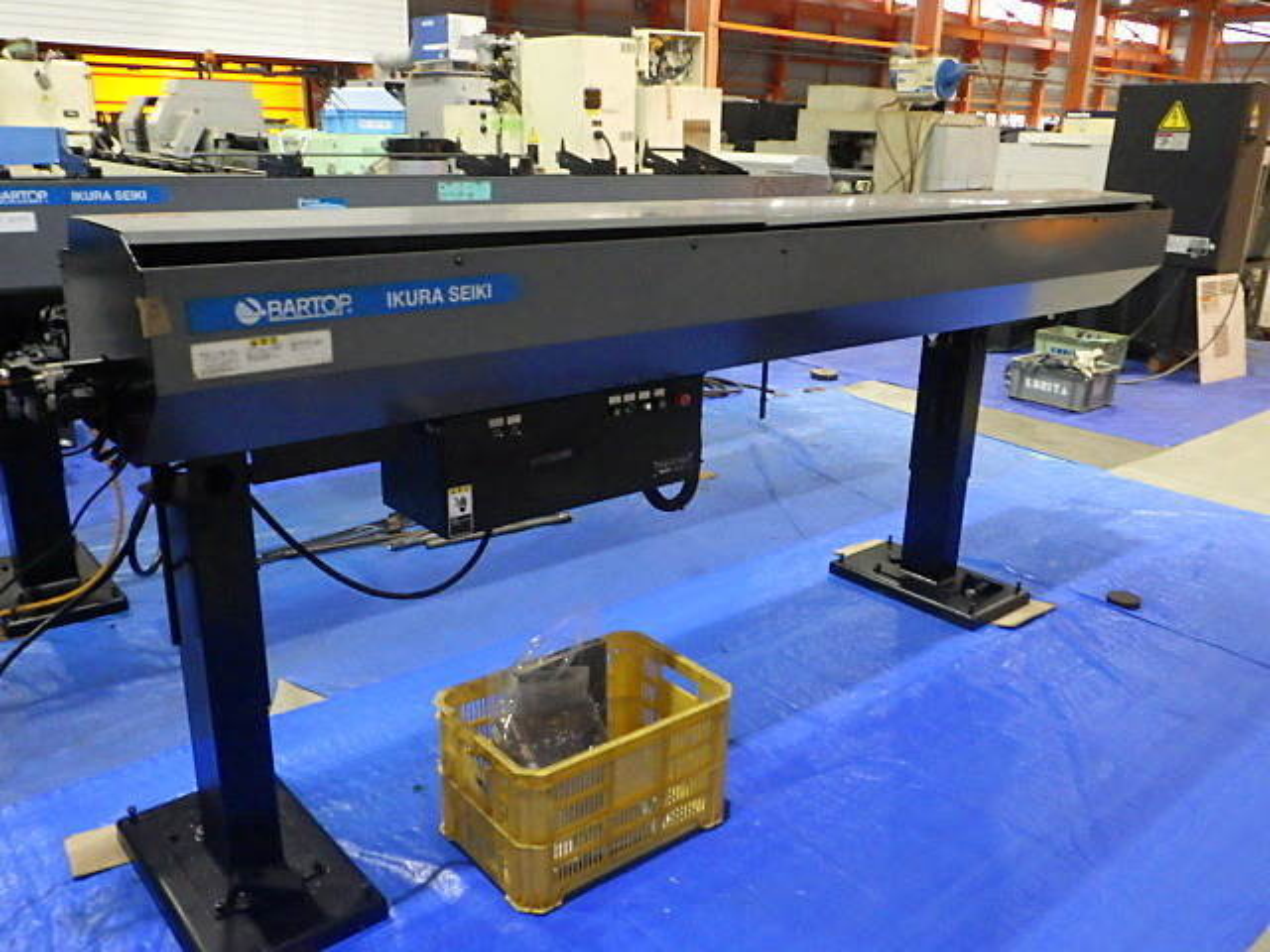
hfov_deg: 63.4
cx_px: 635
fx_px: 1027
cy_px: 476
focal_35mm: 28
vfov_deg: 49.7
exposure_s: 1/45
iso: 1600
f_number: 3.5
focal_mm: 5
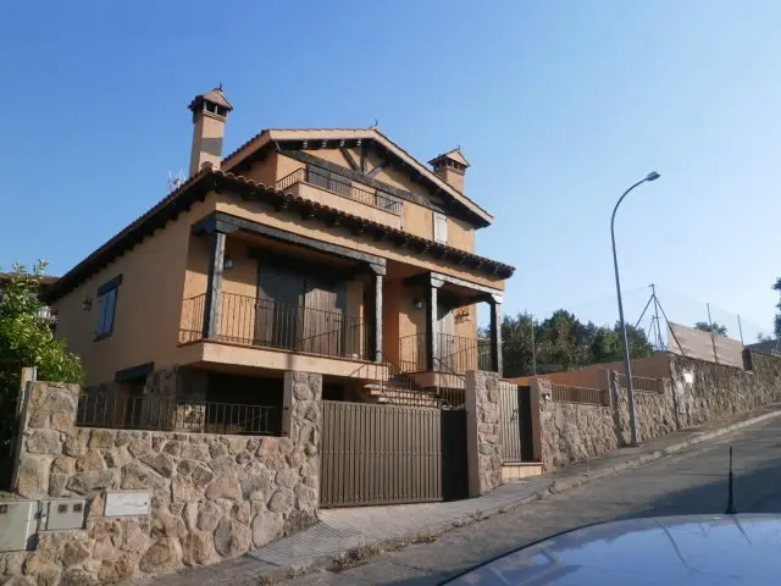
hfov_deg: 67.3
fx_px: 587
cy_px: 293
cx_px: 390
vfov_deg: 53.1
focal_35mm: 26
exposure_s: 1/1250
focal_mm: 4.7
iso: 100
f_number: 2.8
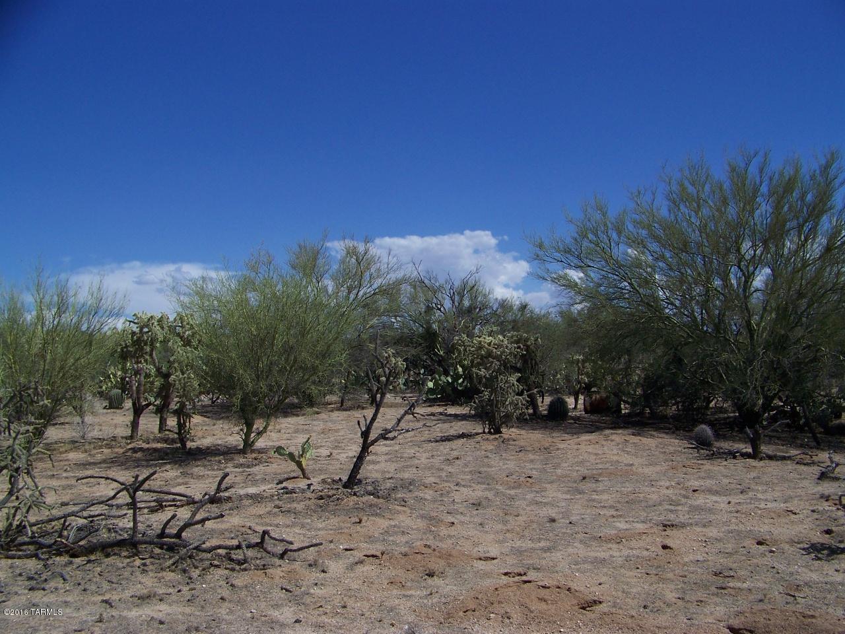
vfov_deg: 39.7
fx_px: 879
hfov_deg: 51.4
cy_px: 317
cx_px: 422
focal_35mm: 36
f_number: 4
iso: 64
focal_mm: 5.85
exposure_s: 1/1000
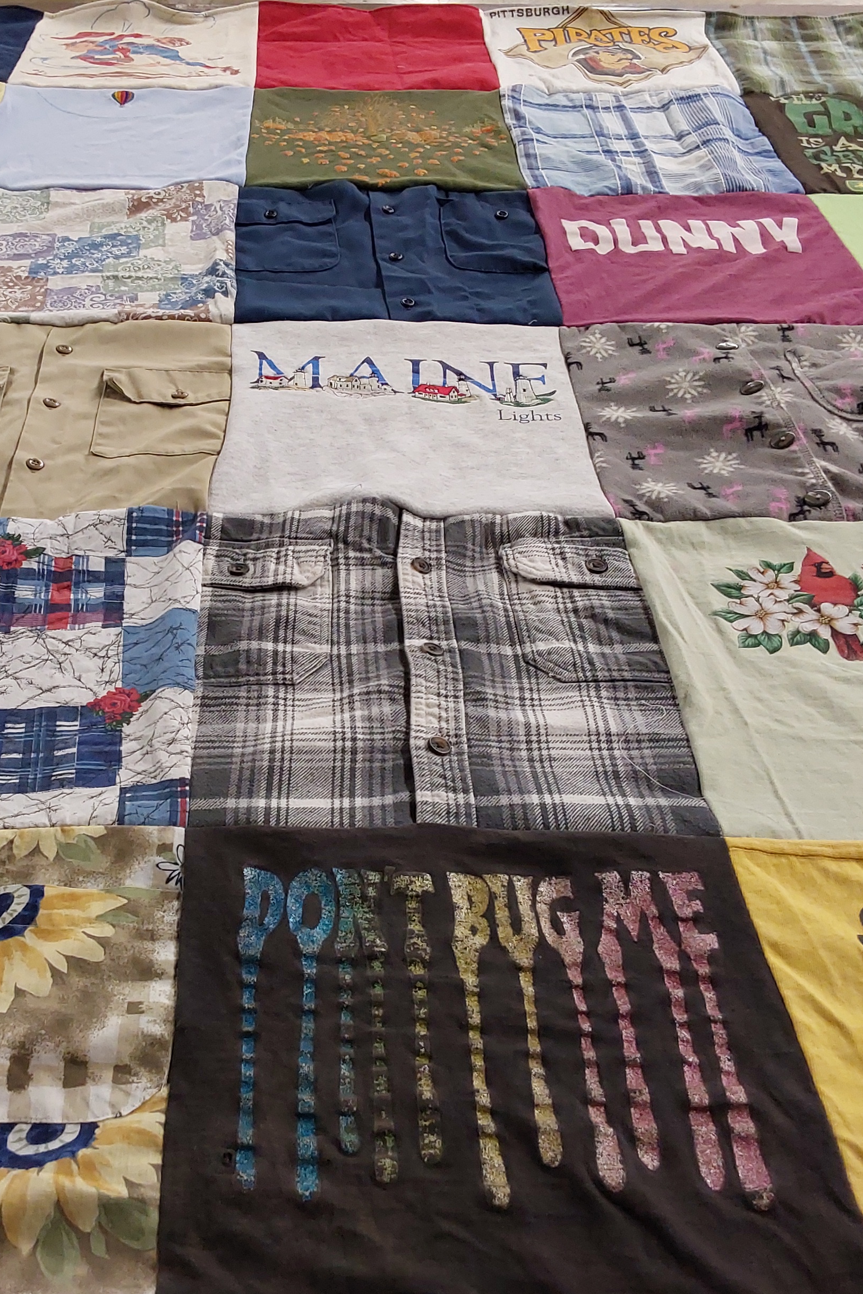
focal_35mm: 39
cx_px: 258
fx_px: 1402
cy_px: 647
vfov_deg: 49.6
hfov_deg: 33.8
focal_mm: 2.91
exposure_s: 1/60
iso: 100
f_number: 1.9
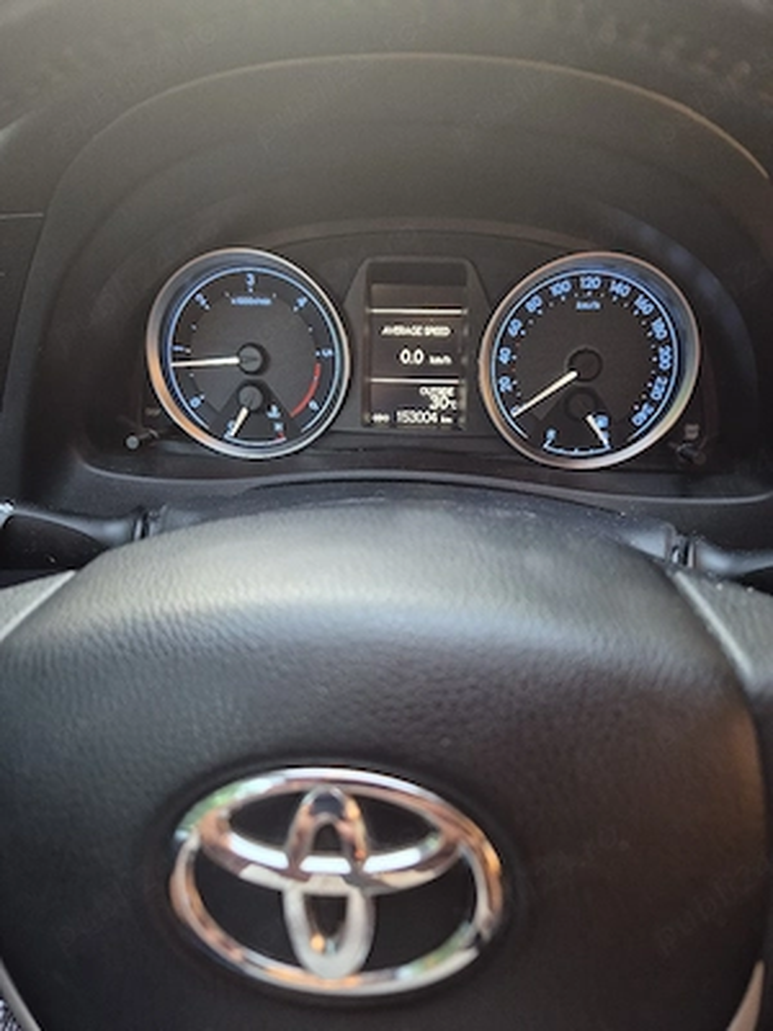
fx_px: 685
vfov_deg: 73.9
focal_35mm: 23
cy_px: 516
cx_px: 386
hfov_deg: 58.9
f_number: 1.8
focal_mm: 5.4
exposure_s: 1/30
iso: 320
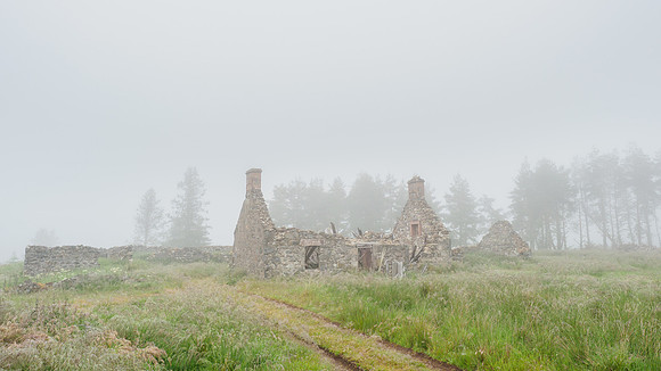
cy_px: 140
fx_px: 458
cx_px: 330
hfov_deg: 71.6
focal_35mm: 26
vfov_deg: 43.8
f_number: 5.6
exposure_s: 1/250
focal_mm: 12
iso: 200
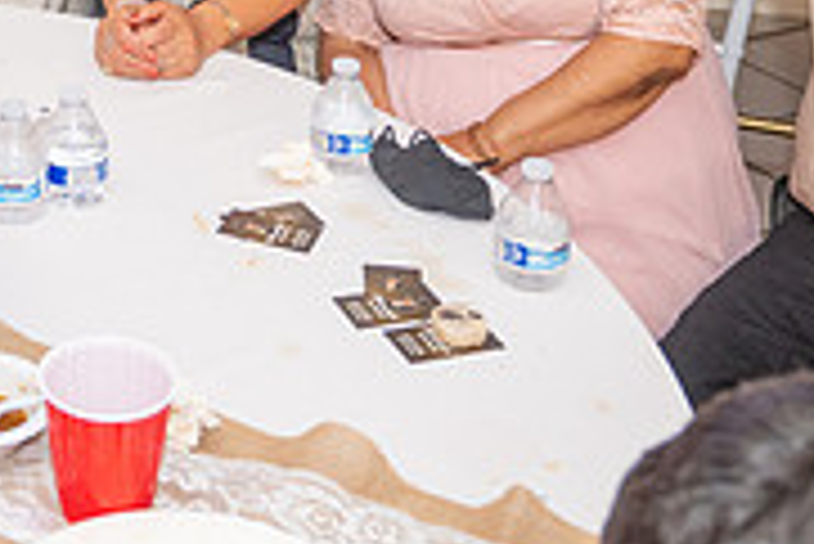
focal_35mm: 77
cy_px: -223
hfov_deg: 25.0
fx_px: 1742
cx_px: -13
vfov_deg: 16.5
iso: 800
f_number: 3.2
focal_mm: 24
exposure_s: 1/160
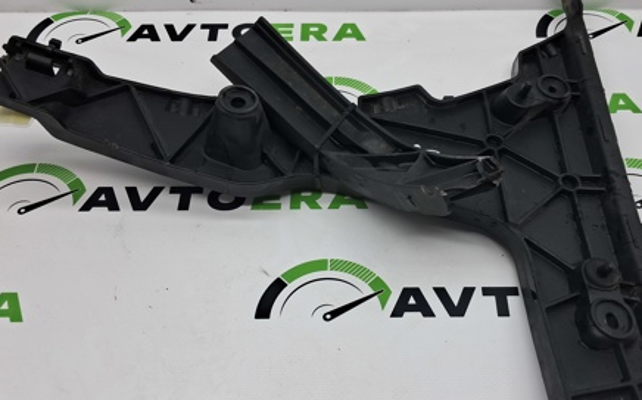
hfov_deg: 47.0
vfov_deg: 30.5
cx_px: 374
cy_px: 211
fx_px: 734
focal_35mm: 42
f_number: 1.8
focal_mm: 4
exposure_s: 1/100
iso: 50
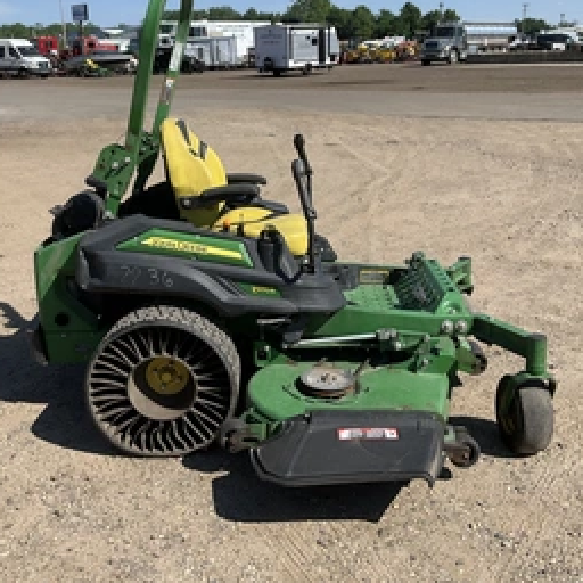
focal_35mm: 40
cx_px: 294
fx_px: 762
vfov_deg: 41.7
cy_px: 246
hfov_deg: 41.9
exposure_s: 1/2058
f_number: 1.8
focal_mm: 3
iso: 25
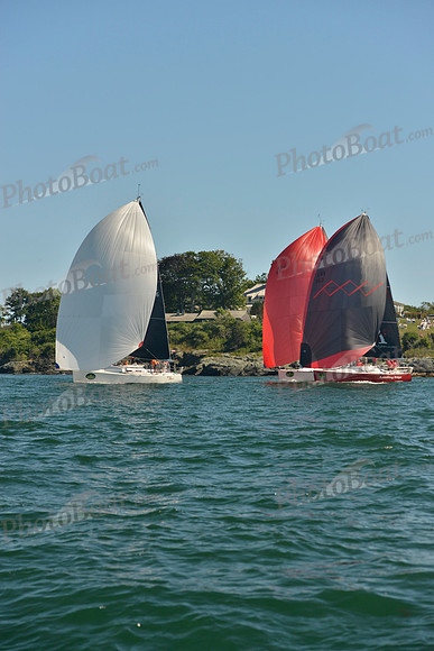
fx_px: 1265
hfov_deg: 19.5
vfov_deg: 28.8
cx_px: 217
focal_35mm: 70
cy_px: 326
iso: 400
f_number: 5.6
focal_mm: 70
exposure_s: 1/1250
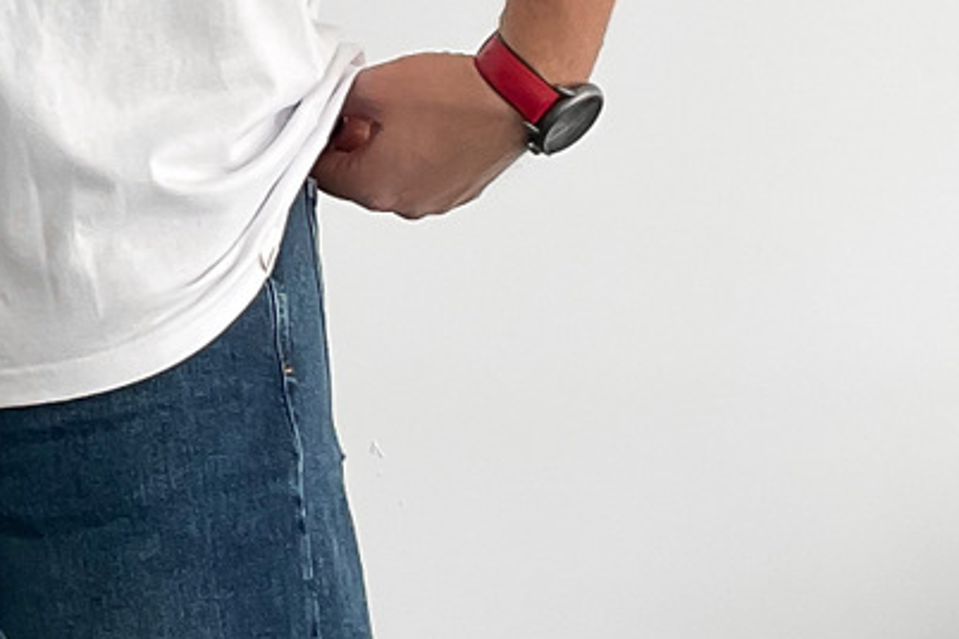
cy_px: 248
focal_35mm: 120
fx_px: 3196
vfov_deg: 11.4
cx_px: -91
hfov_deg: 16.6
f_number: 1.8
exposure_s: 1/120
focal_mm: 3
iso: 32
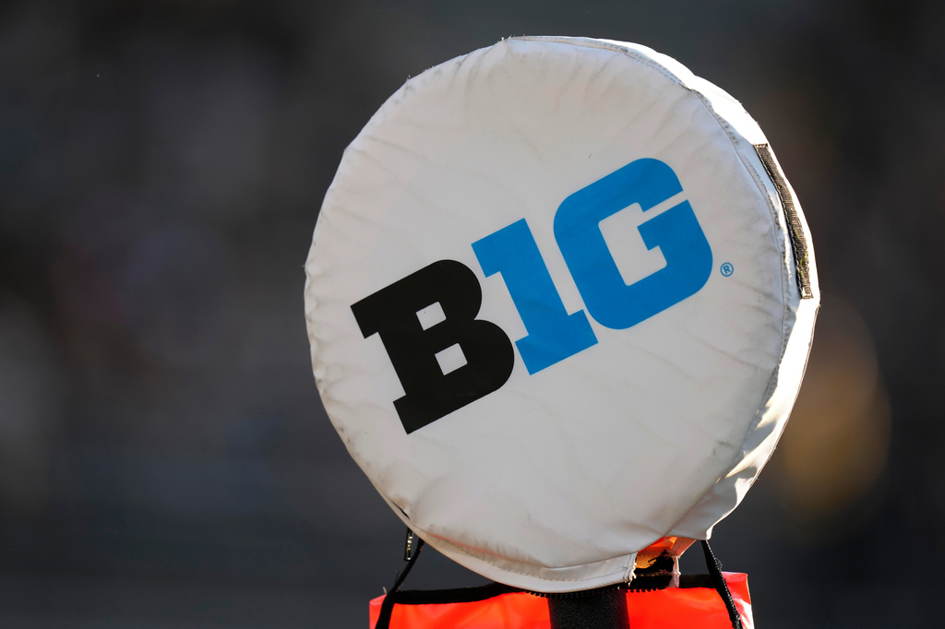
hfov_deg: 5.2
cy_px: 314
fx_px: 10496
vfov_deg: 3.4
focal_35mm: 400
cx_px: 472
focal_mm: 400
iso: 400
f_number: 2.8
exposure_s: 1/2500
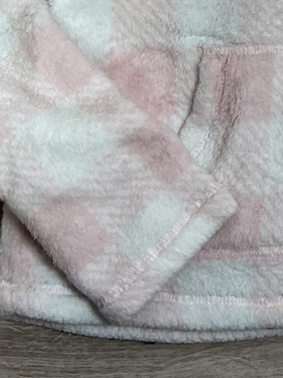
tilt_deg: -83.8
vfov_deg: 19.7
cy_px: -74
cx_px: 250
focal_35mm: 94
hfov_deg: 15.5
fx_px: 1025
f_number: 1.8
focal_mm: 3
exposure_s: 1/50
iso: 50
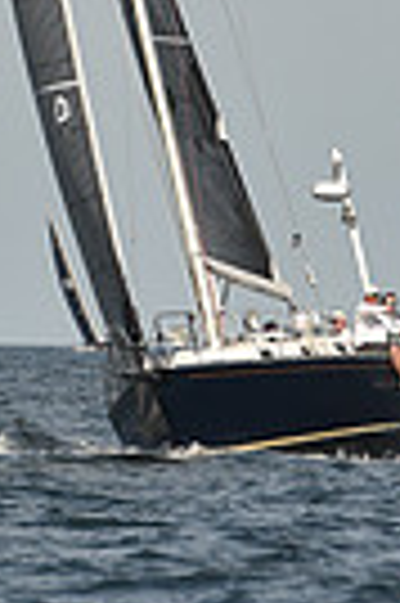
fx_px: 14486
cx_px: 187
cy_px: -76
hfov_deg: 1.6
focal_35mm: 867
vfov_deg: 2.4
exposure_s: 1/1250
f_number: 5
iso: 250
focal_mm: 200
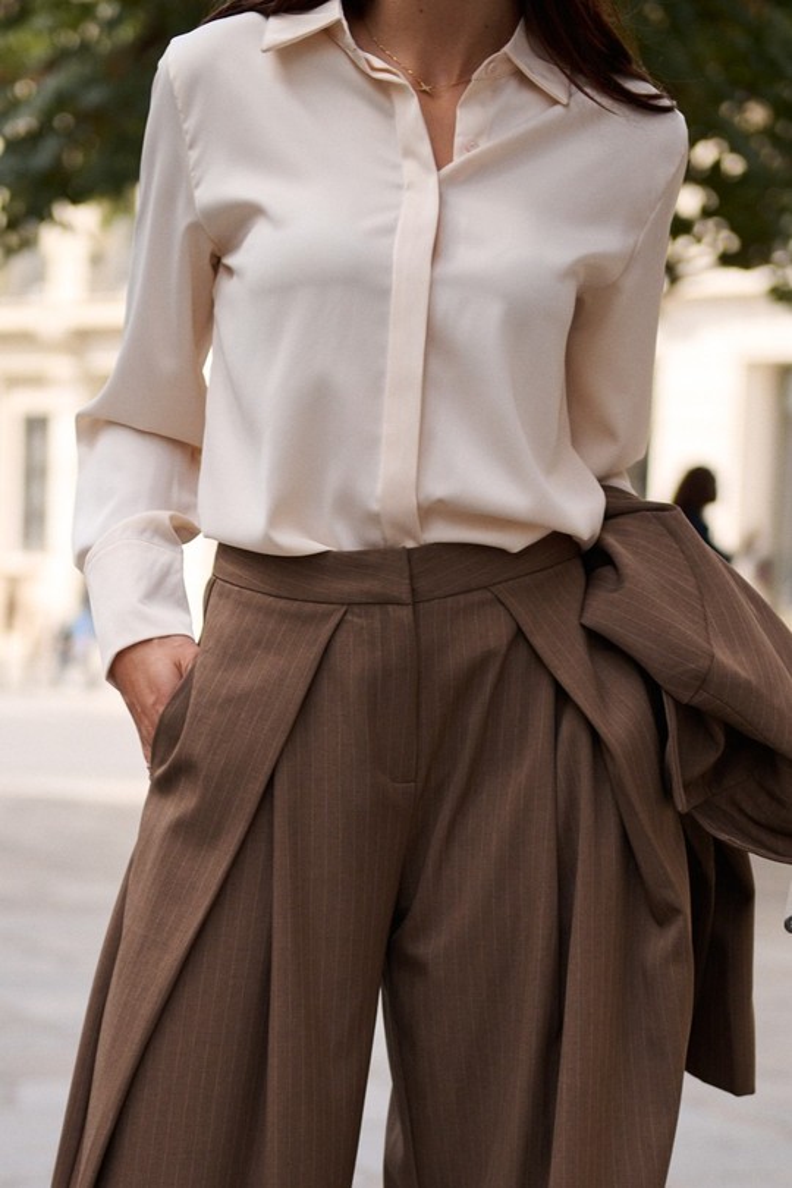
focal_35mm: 70
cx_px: 396
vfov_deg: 28.8
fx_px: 2310
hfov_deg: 19.5
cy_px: 594
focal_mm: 70
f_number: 2.8
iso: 400
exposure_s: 1/1600
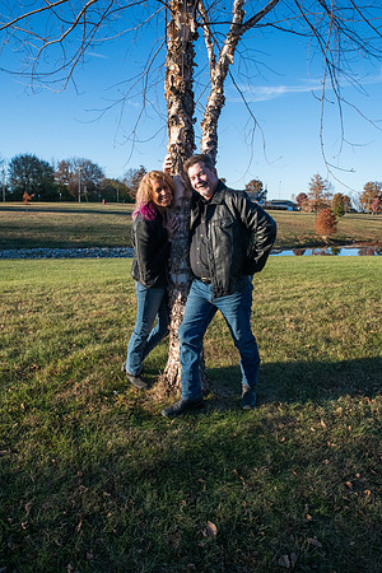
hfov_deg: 53.1
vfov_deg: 73.7
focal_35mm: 24
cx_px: 191
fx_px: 382
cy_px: 286
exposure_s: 1/1000
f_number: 13
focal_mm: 24
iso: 2000
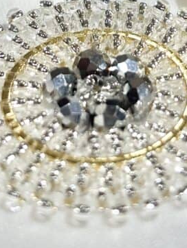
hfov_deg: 10.1
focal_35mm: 147
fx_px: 1058
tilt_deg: -26.4
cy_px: -57
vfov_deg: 13.0
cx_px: 113
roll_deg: +3.5
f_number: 1.6
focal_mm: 5.96
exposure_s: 1/238
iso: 32
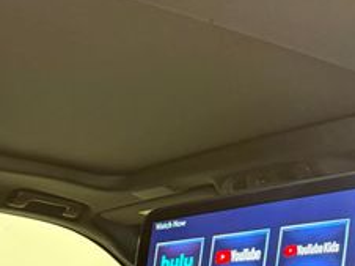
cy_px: 346
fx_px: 697
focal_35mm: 68
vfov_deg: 19.8
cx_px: 38
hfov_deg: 27.6
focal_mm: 6.76
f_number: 1.78
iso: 640
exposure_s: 1/40
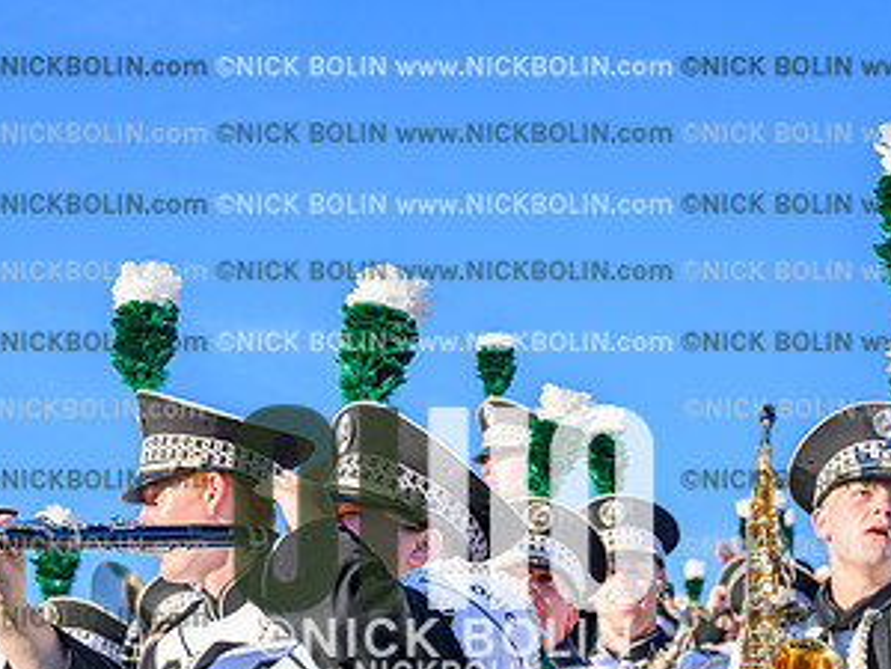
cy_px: 547
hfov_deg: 21.5
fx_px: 2342
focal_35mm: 91
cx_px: 443
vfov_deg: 16.1
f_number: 4
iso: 125
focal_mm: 49
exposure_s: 1/640
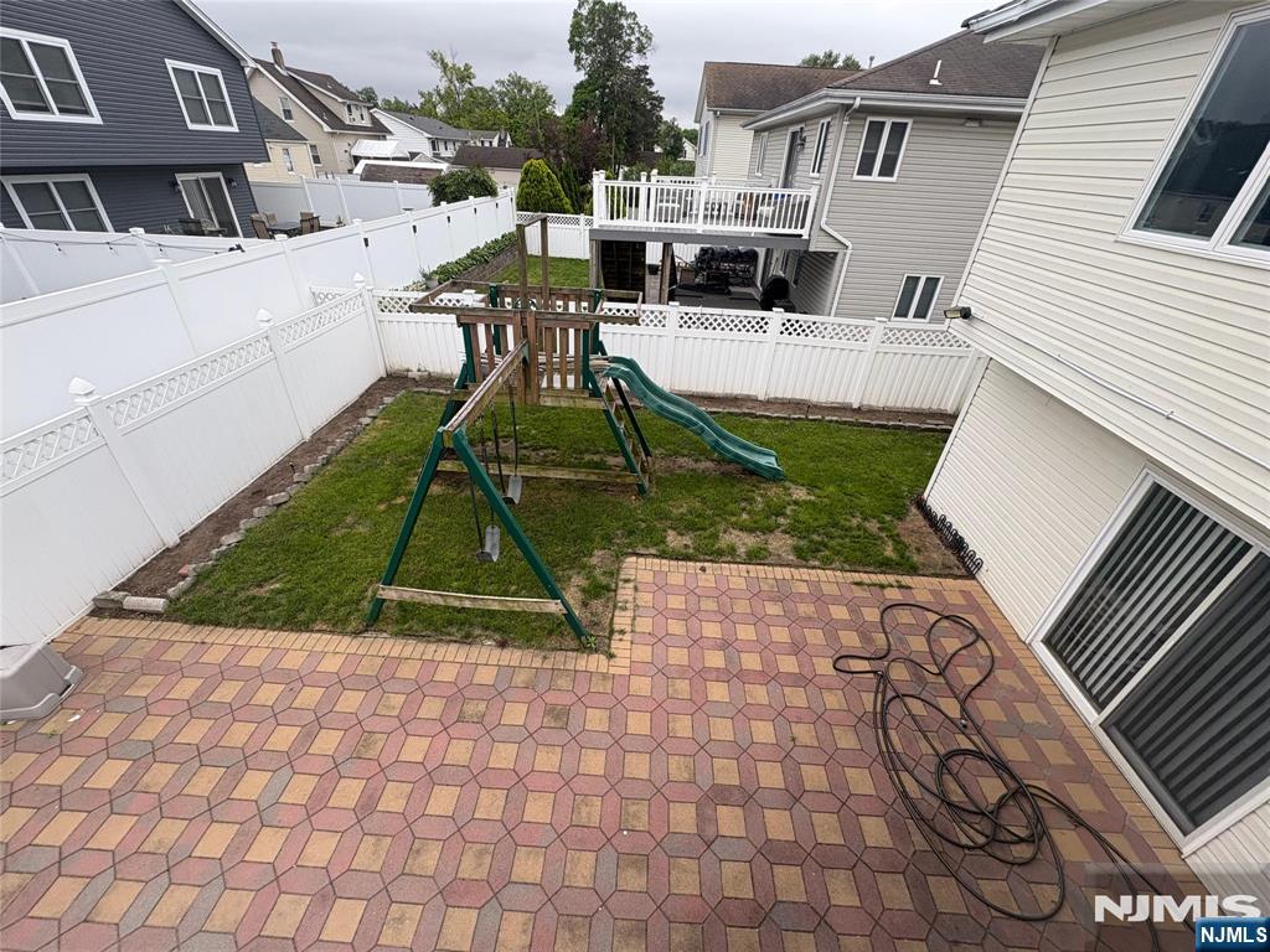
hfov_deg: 102.1
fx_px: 514
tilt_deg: -31.5
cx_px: 635
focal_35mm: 14
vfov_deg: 85.7
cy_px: 476
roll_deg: -2.8
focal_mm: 2.22
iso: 40
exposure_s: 1/123
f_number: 2.2
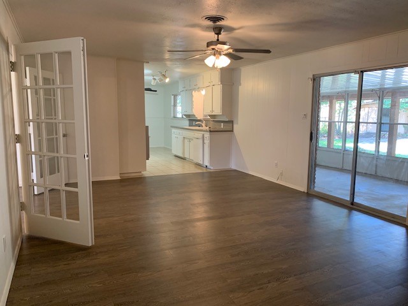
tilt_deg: -6.7
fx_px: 306
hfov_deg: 67.3
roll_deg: -0.6
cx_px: 204
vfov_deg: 53.1
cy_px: 153
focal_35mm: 26
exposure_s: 1/60
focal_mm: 4.25
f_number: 1.8
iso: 200
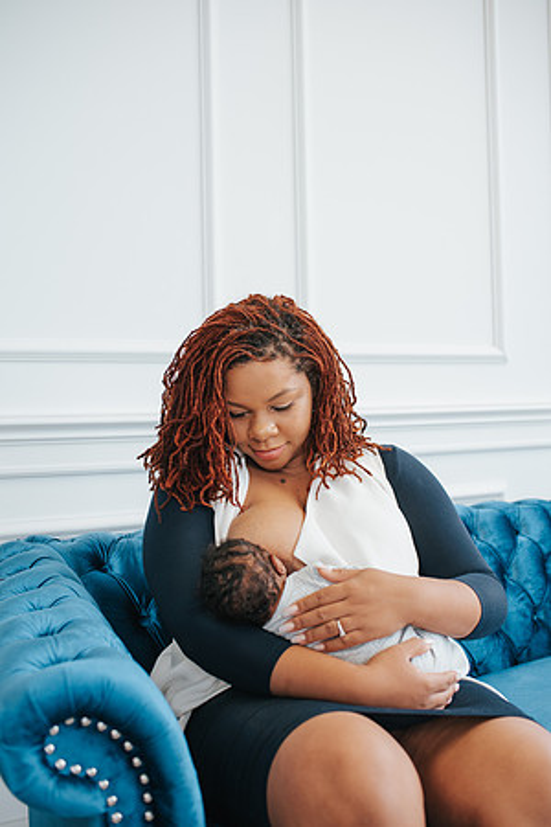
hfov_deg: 37.9
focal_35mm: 35
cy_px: 414
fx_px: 803
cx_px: 276
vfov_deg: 54.4
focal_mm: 35
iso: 360
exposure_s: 1/250
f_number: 3.2
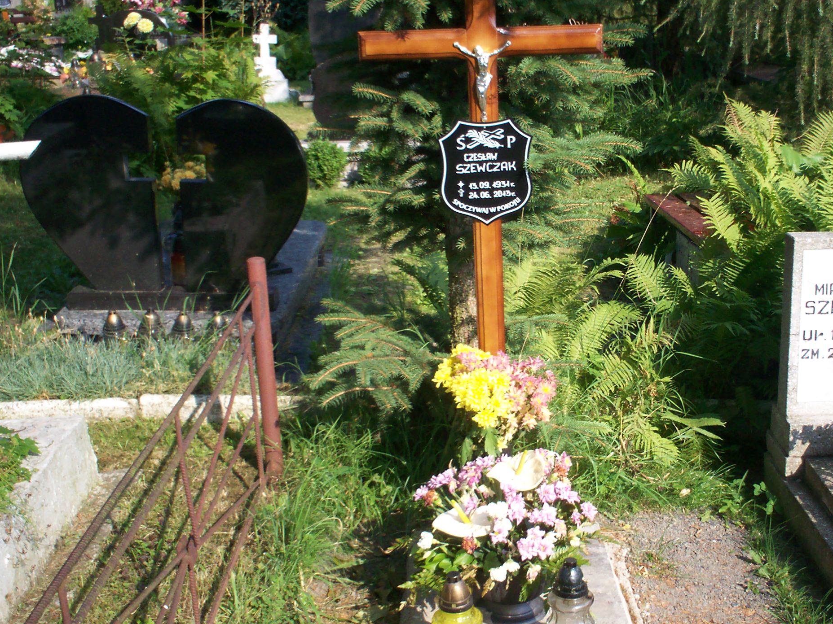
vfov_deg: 29.1
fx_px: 1203
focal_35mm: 50
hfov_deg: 37.9
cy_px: 325
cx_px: 539
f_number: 4.5
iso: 100
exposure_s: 1/303
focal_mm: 6
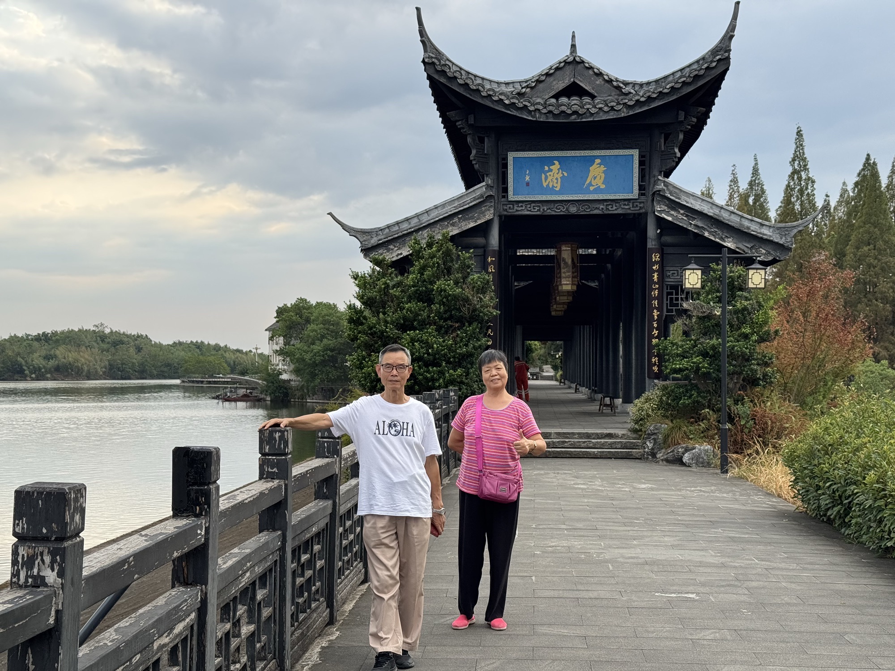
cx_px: 448
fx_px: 1241
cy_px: 336
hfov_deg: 39.7
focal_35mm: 48
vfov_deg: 30.3
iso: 64
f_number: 1.78
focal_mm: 6.76
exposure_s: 1/756
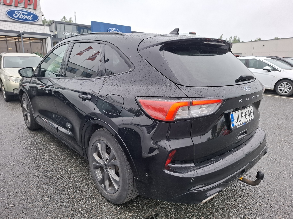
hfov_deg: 73.9
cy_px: 110
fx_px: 195
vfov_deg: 58.9
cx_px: 146
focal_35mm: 23
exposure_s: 1/148
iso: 50
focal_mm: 5.54
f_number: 1.8
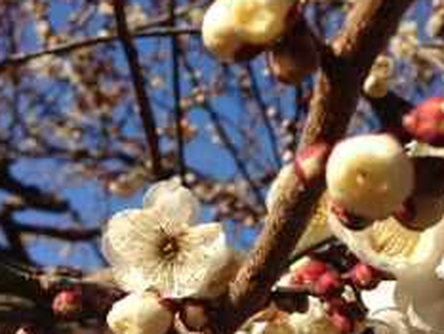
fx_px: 1091
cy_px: 252
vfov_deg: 17.3
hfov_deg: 22.7
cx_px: 349
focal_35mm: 85
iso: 50
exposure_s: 1/1938
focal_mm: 4.13
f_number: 2.4
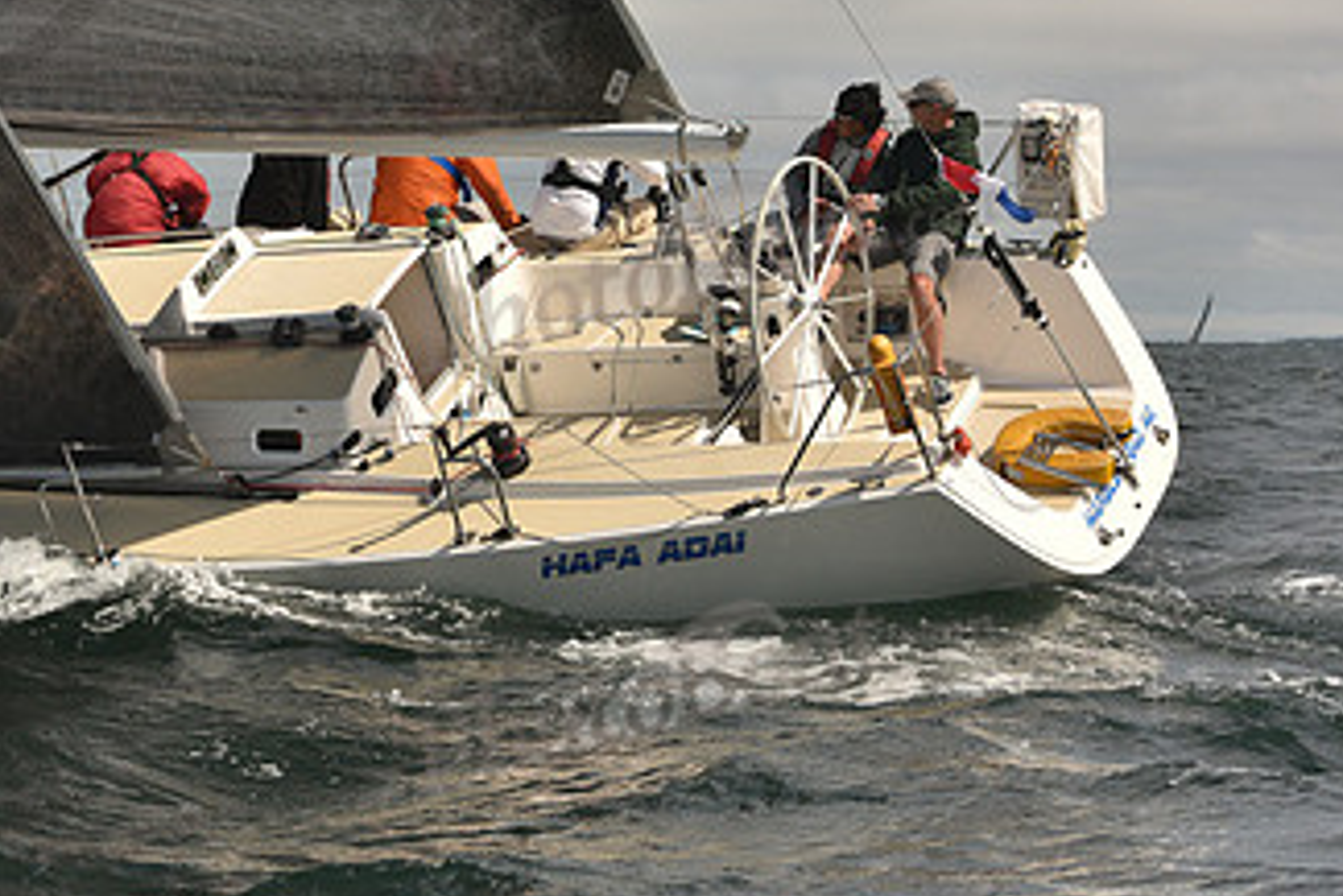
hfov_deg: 16.2
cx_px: 202
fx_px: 4665
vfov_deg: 10.9
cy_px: 109
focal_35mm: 125
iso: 320
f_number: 6.3
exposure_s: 1/1000
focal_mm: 70
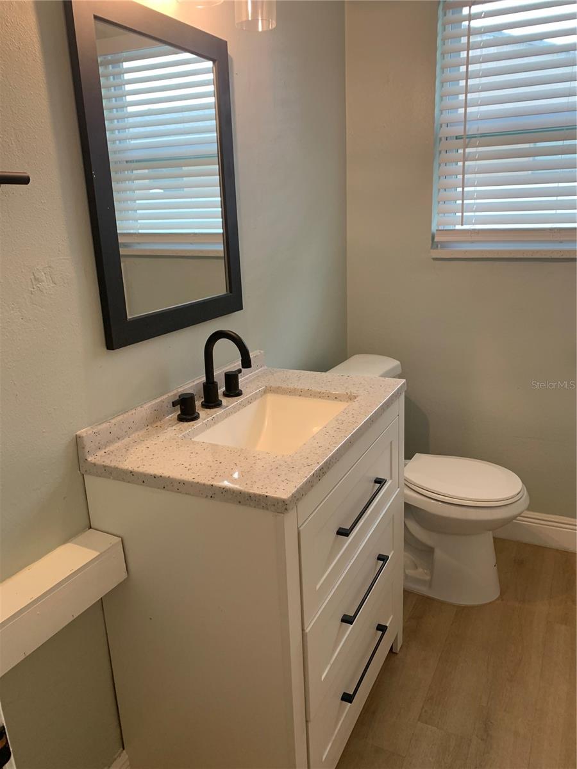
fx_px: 578
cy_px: 384
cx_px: 288
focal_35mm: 26
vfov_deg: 67.3
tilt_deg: -15.2
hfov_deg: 53.1
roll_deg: +3.1
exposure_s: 1/60
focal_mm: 4.25
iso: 125
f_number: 1.8
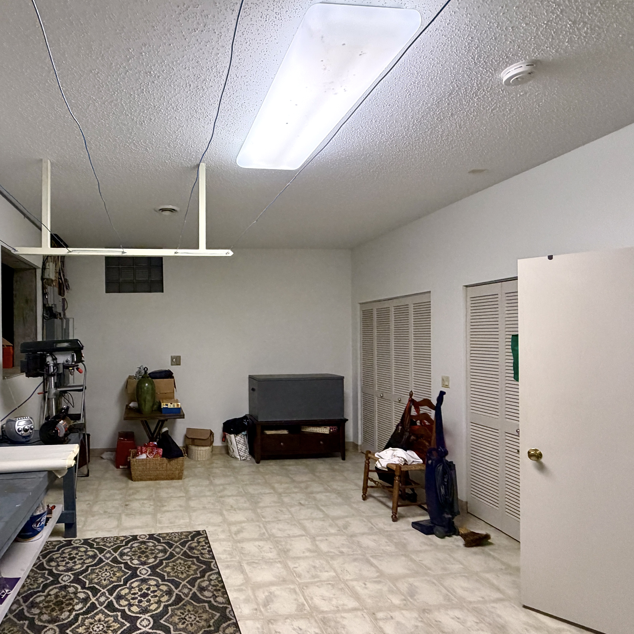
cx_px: 195
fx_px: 414
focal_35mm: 20
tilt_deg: +1.1
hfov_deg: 71.9
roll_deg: +2.6
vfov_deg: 74.7
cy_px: 338
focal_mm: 2.22
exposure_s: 1/60
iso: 320
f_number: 2.2
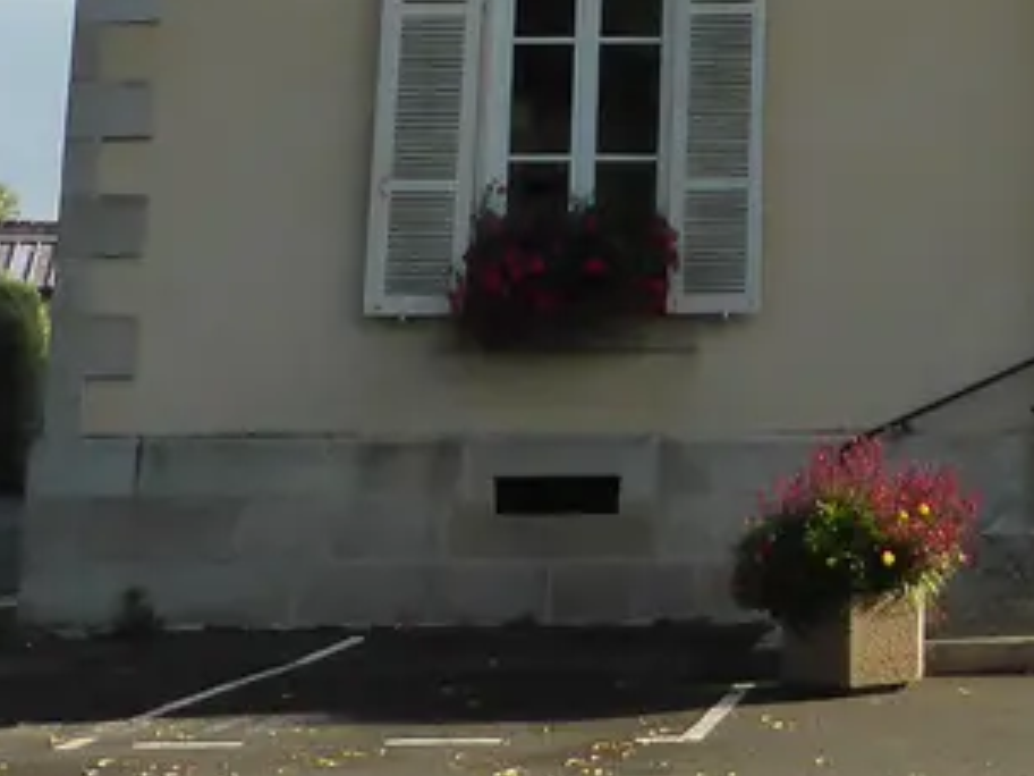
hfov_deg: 18.2
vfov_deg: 13.8
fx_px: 3017
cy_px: -371
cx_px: 1316
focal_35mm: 101
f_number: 3.3
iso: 160
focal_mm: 4.3
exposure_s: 1/800
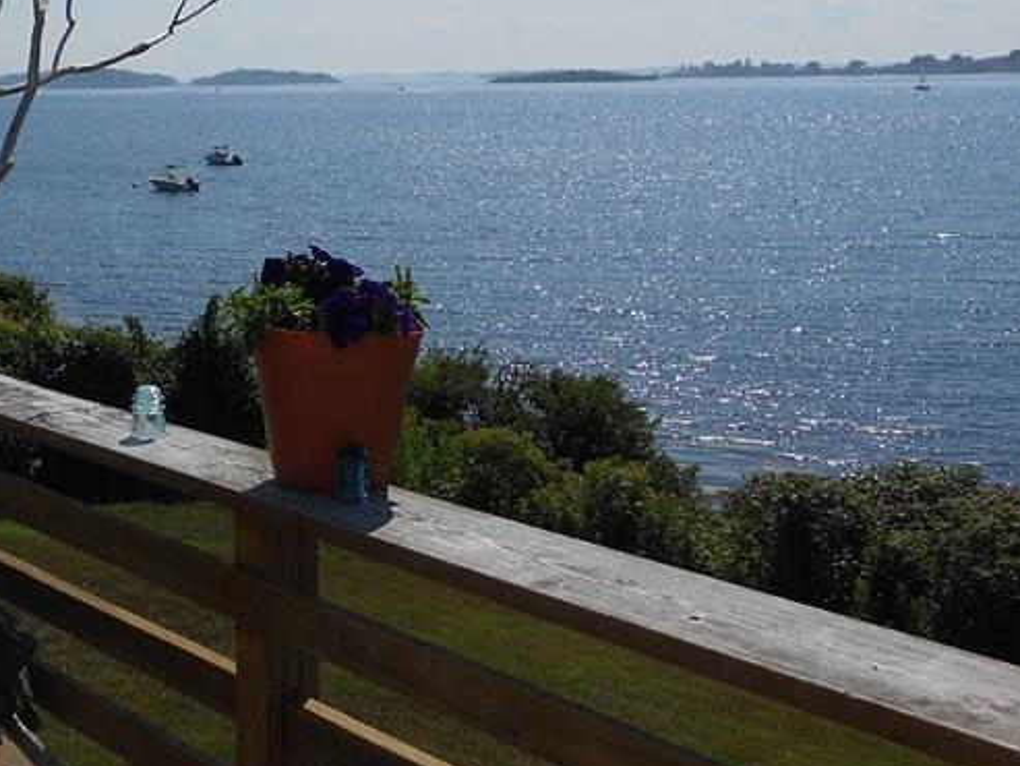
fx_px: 1592
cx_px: 215
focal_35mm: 54
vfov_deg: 26.5
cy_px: 149
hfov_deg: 34.5
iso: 80
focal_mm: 4.6
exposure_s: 1/400
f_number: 8
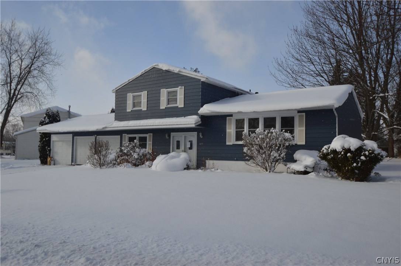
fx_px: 317
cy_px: 133
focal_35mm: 28
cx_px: 200
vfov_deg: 45.6
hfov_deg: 64.6
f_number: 9
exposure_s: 1/320
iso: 100
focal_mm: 19
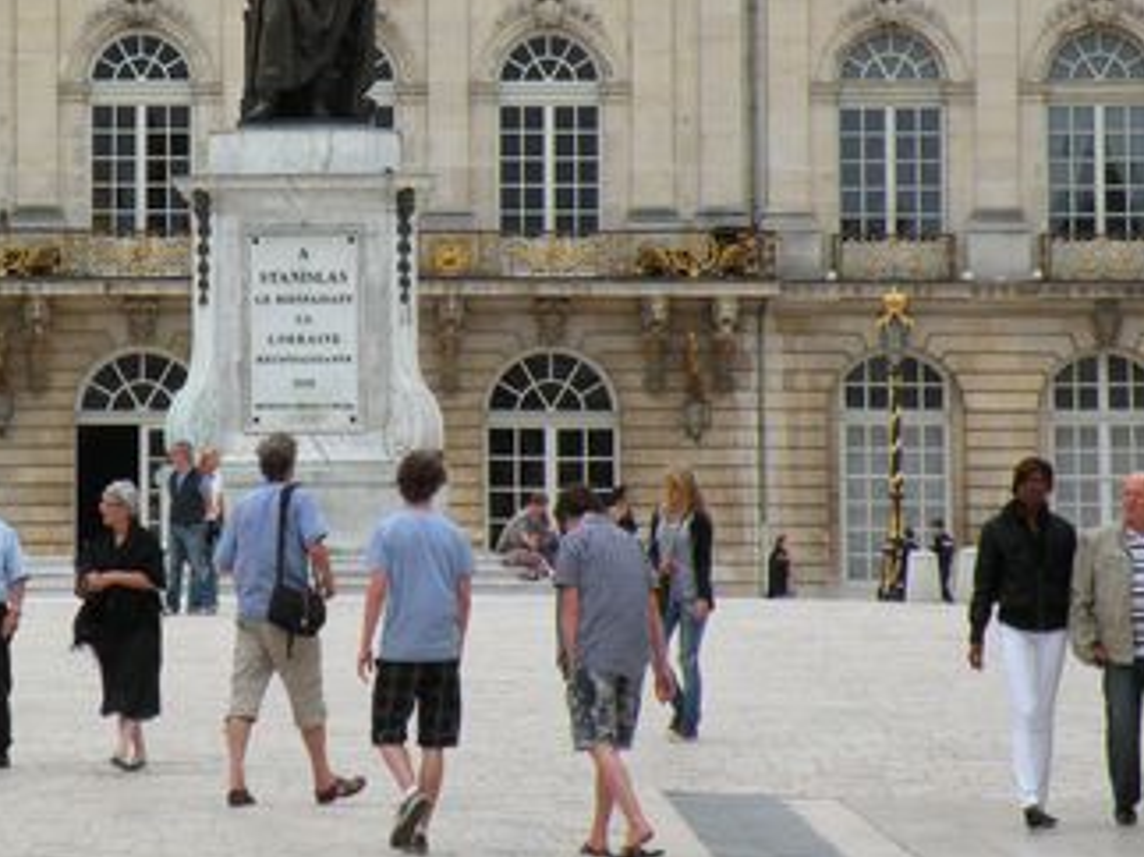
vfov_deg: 7.3
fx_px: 6739
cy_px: 189
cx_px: 298
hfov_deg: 9.7
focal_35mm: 204
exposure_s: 1/204
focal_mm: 22.9
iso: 64
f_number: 5.6
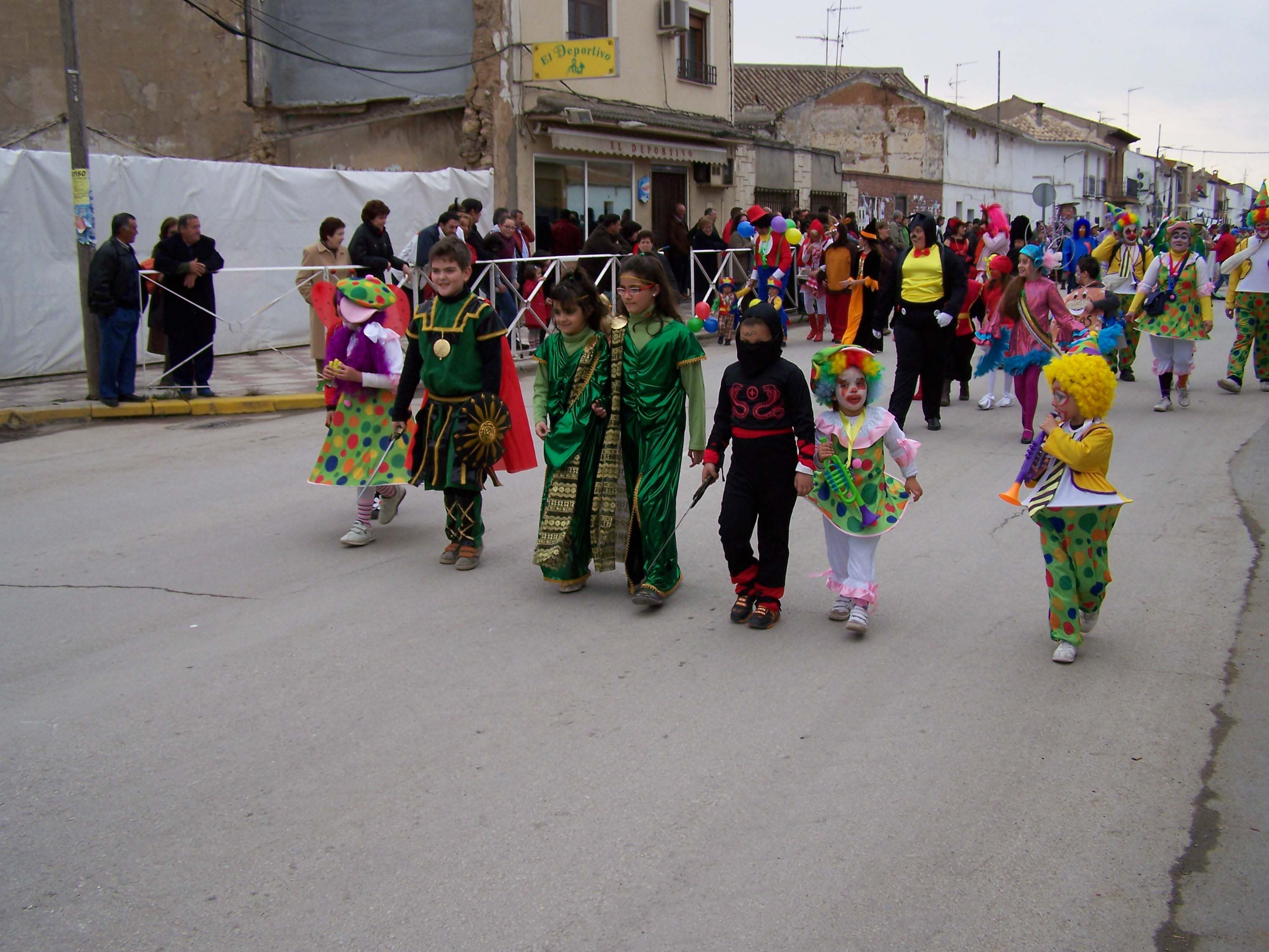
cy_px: 475
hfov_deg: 47.9
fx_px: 1430
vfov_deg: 36.8
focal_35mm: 39
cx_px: 647
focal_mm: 6.3
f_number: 2.8
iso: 64
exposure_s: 1/320
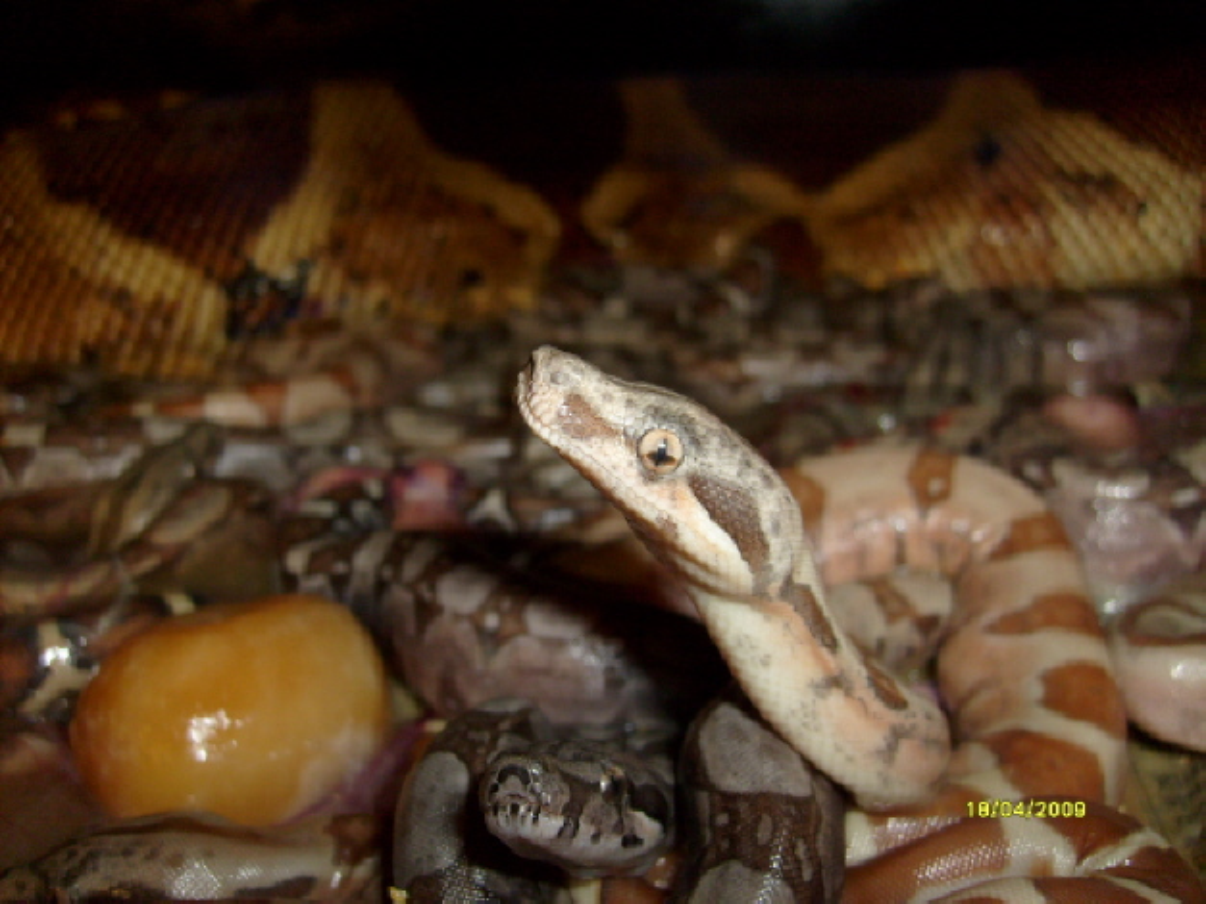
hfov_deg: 52.6
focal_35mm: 35
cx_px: 603
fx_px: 1219
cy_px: 452
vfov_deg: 40.7
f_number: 2.8
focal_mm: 5.8
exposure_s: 1/45
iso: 100
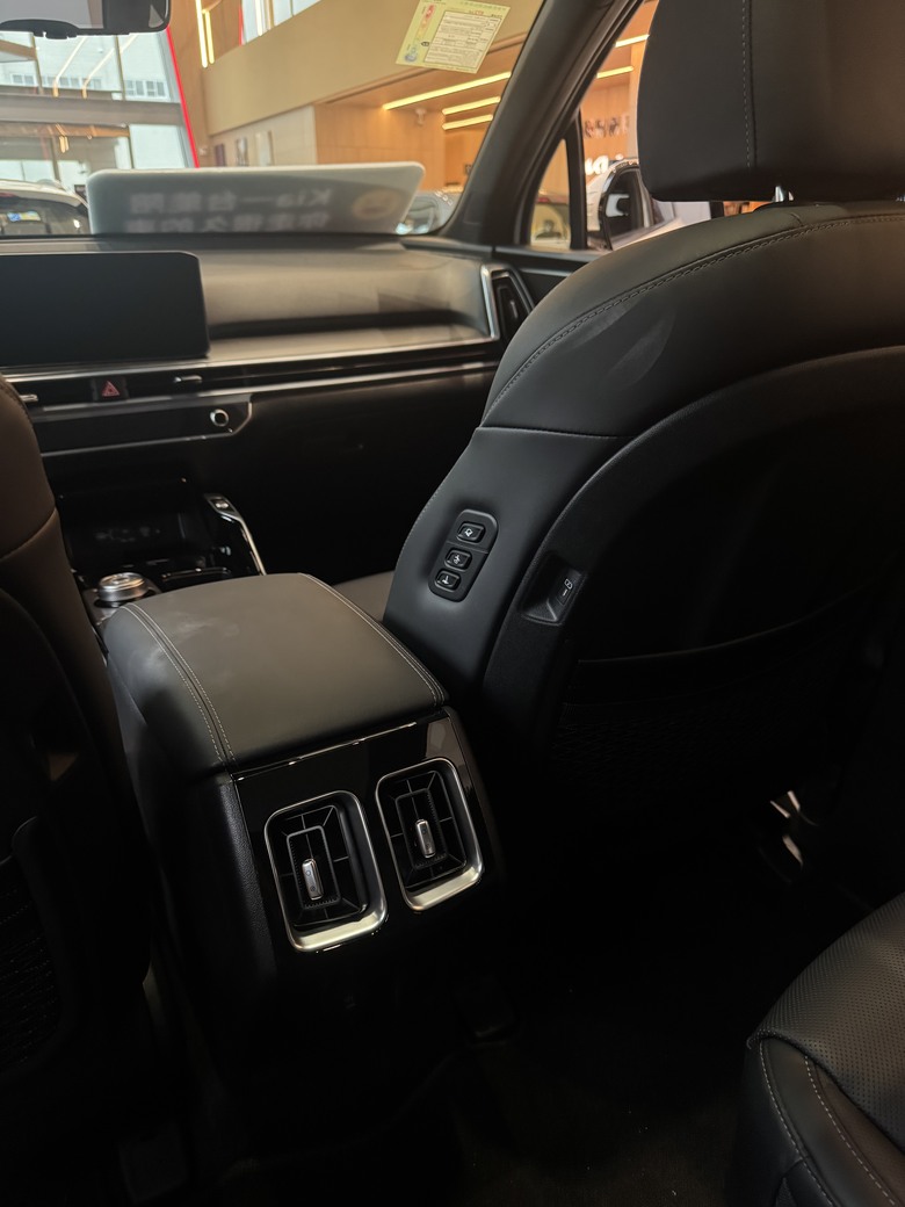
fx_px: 837
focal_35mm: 24
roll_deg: +0.2
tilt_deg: -22.8
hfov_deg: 56.8
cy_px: 604
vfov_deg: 71.6
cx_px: 452
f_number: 1.78
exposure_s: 1/60
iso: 640
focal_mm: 6.76
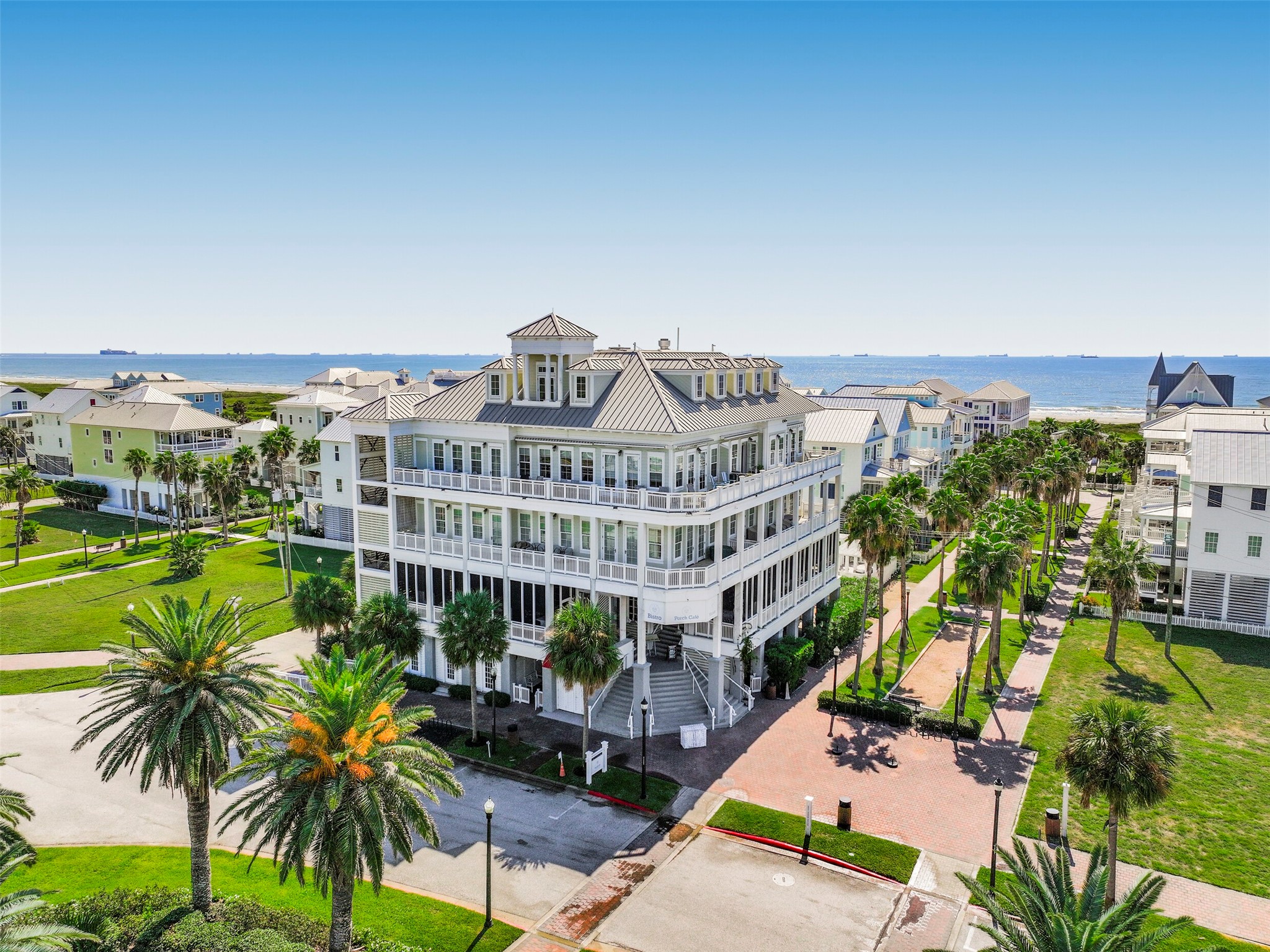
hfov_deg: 71.6
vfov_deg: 56.8
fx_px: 880
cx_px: 635
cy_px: 476
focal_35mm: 24
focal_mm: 12.29
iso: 100
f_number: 4
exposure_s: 1/1600
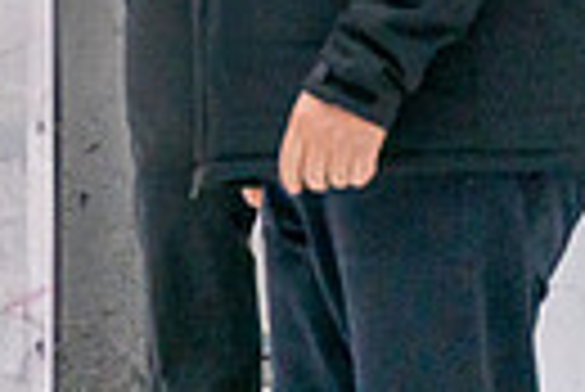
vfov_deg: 1.5
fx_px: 14462
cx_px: 14
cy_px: -304
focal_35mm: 889
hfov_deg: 2.3
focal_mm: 200
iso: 3200
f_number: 2.8
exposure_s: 1/1250
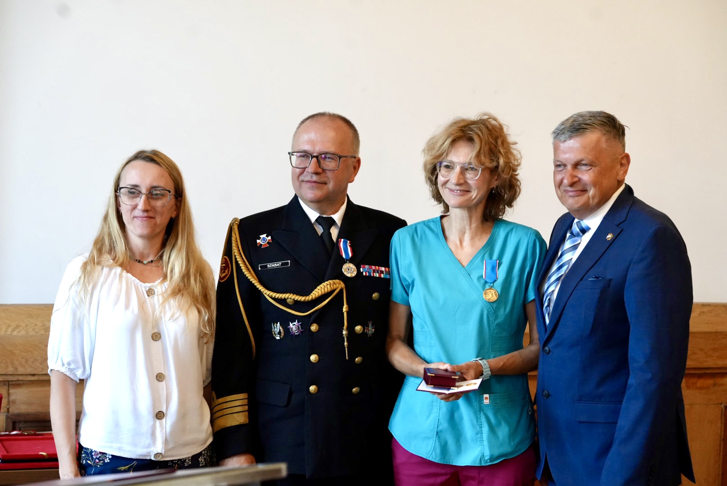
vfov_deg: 16.1
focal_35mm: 85
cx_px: 364
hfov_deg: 23.9
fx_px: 1718
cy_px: 243
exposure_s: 1/160
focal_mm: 85
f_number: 4
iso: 4000
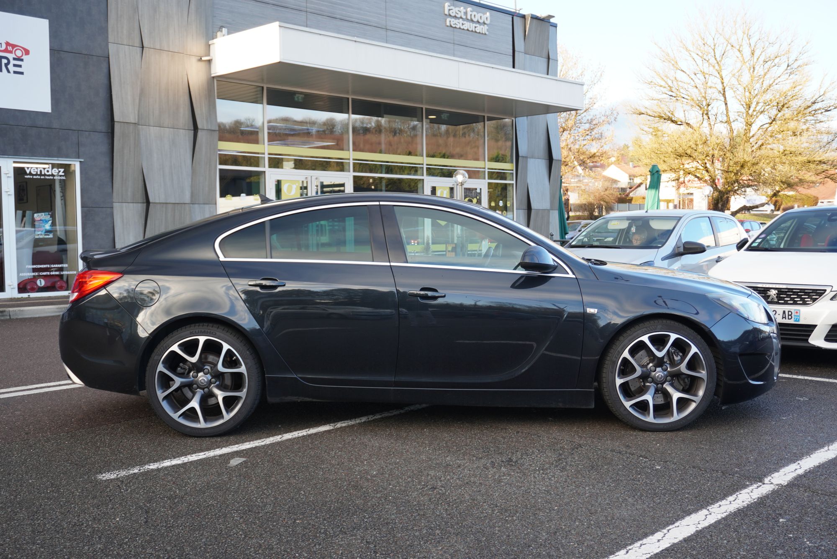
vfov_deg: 35.5
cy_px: 280
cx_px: 418
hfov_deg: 51.3
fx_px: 872
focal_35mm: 38
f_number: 4.5
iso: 125
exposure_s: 1/40
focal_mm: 25
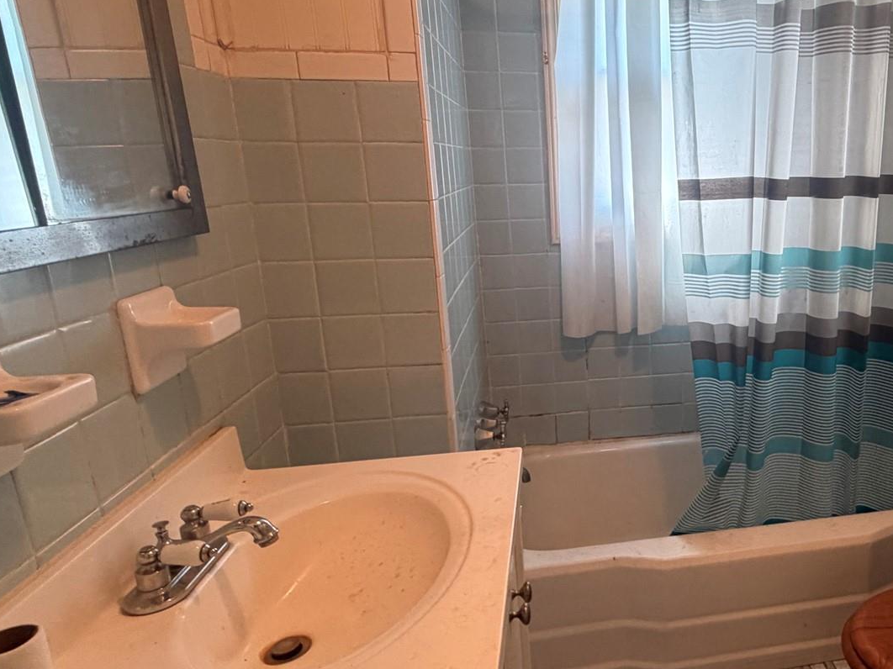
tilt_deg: -14.7
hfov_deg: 61.0
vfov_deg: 51.3
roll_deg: +0.3
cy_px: 333
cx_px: 689
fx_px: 696
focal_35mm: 27
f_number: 2.2
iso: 250
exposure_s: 1/60
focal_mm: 2.22
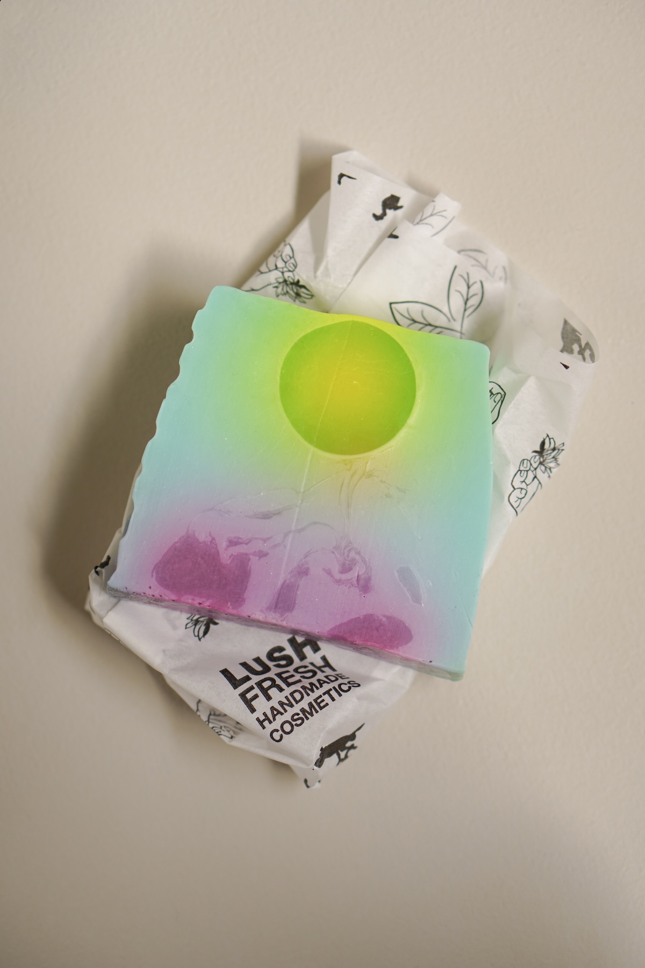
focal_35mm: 75
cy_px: 484
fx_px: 2015
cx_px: 322
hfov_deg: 18.2
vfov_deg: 27.0
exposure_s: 1/125
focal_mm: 50
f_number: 2.5
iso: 100
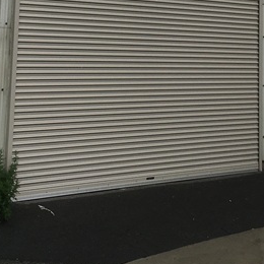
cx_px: 101
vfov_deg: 20.8
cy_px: -35
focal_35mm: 79
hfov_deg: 21.9
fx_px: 682
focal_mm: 4.15
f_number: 2.2
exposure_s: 1/1538
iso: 25
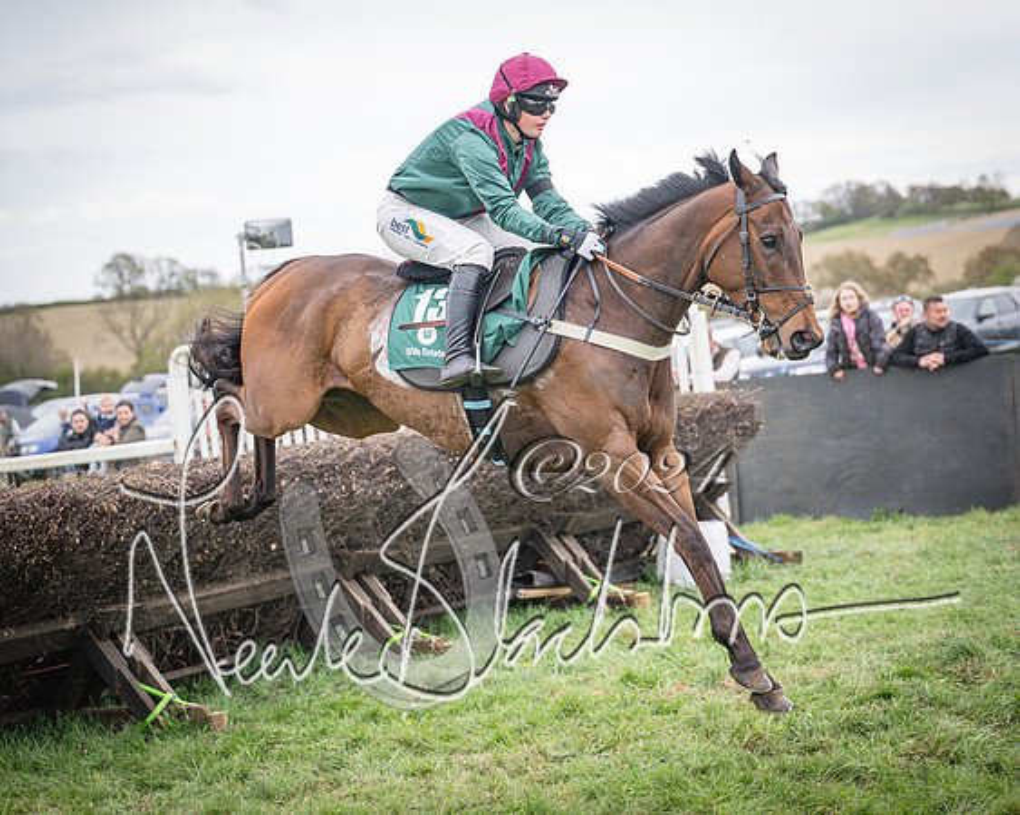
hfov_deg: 24.2
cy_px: 408
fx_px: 2379
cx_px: 514
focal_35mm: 79
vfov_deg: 19.4
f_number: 2.8
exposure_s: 1/1600
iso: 800
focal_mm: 70
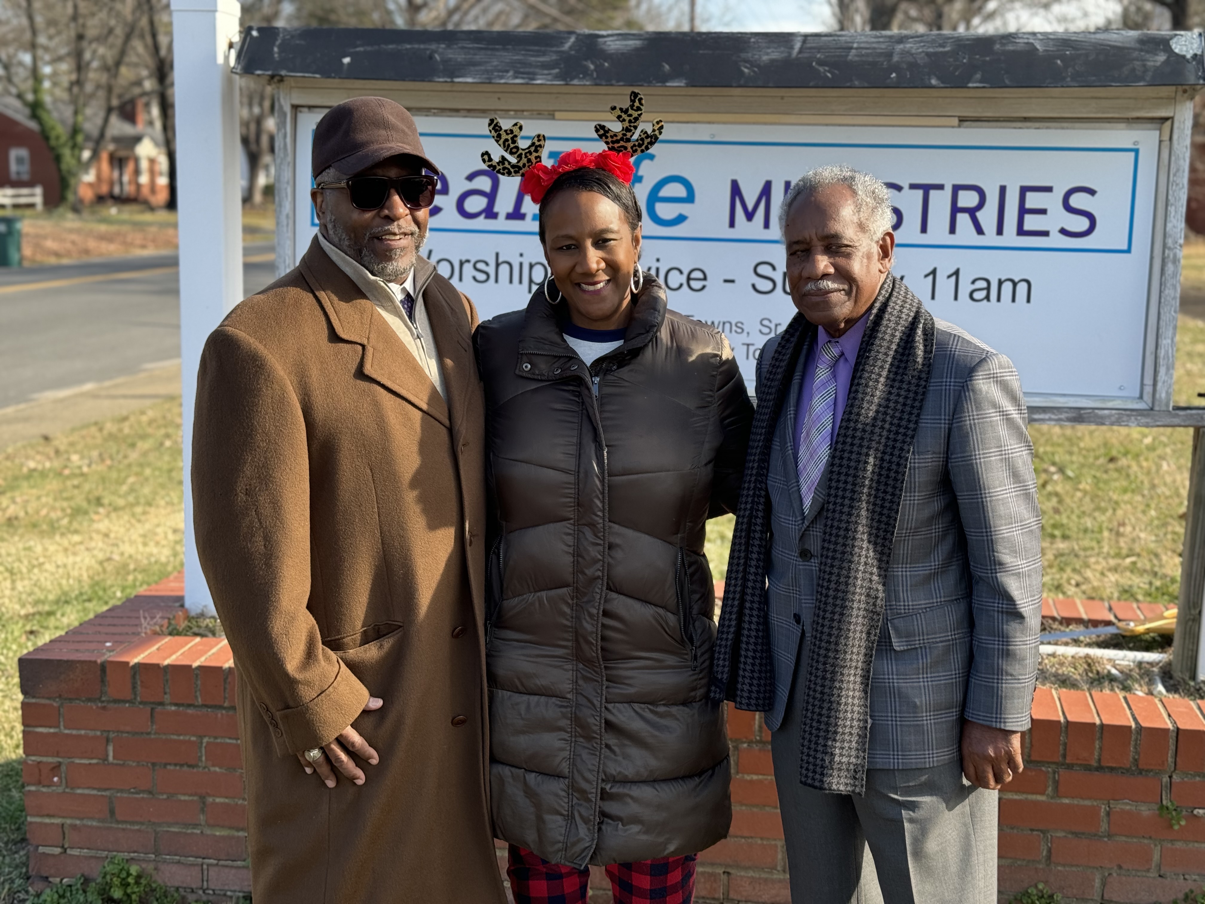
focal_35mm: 48
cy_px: 452
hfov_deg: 39.7
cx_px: 602
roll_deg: +0.4
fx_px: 1671
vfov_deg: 30.3
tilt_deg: -7.3
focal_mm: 6.86
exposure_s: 1/854
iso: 64
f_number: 1.78
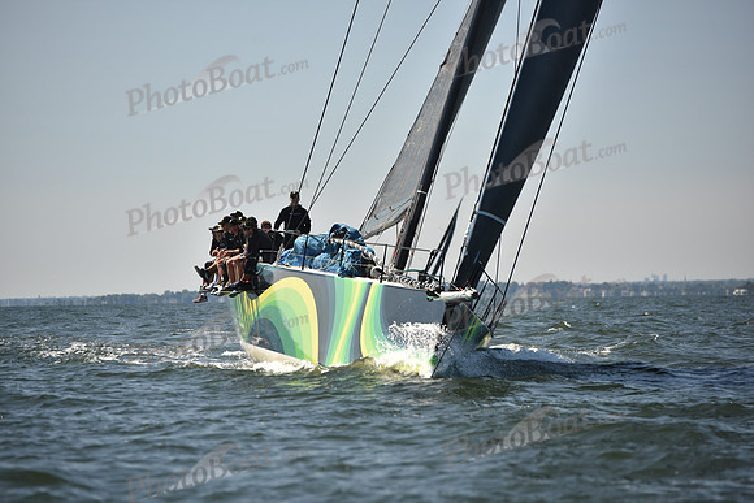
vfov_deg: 6.9
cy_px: 252
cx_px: 377
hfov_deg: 10.3
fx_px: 4190
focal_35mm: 200
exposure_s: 1/800
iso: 250
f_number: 4.5
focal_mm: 200
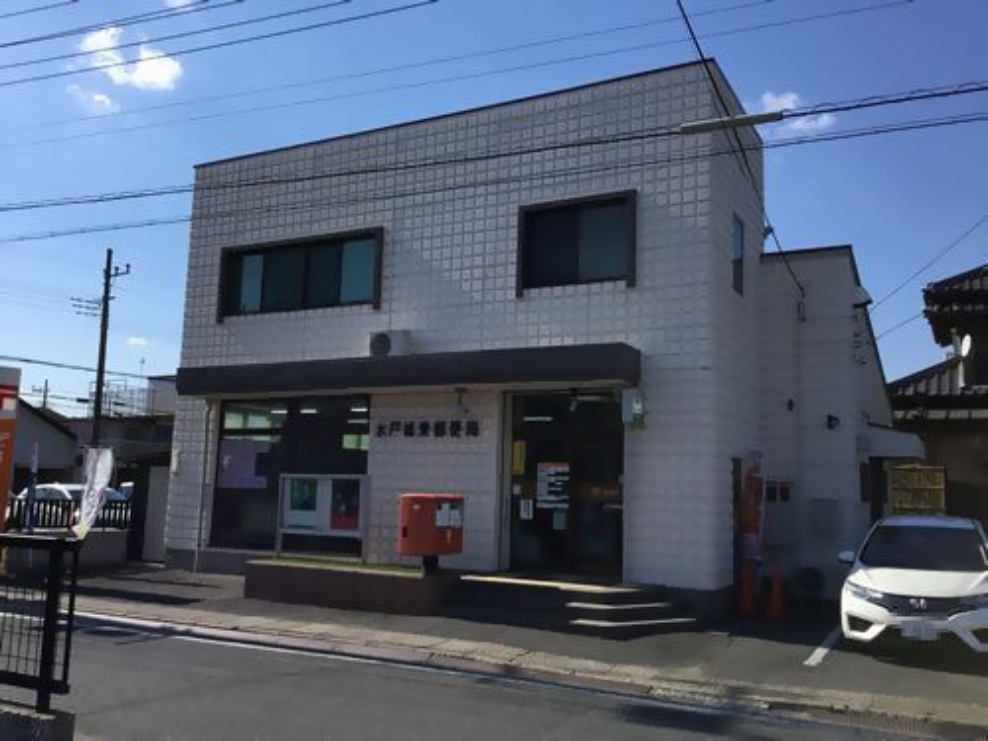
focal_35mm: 31
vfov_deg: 45.4
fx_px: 885
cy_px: 370
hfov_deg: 58.4
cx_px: 494
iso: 25
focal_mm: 3.3
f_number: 2.4
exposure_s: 1/1431
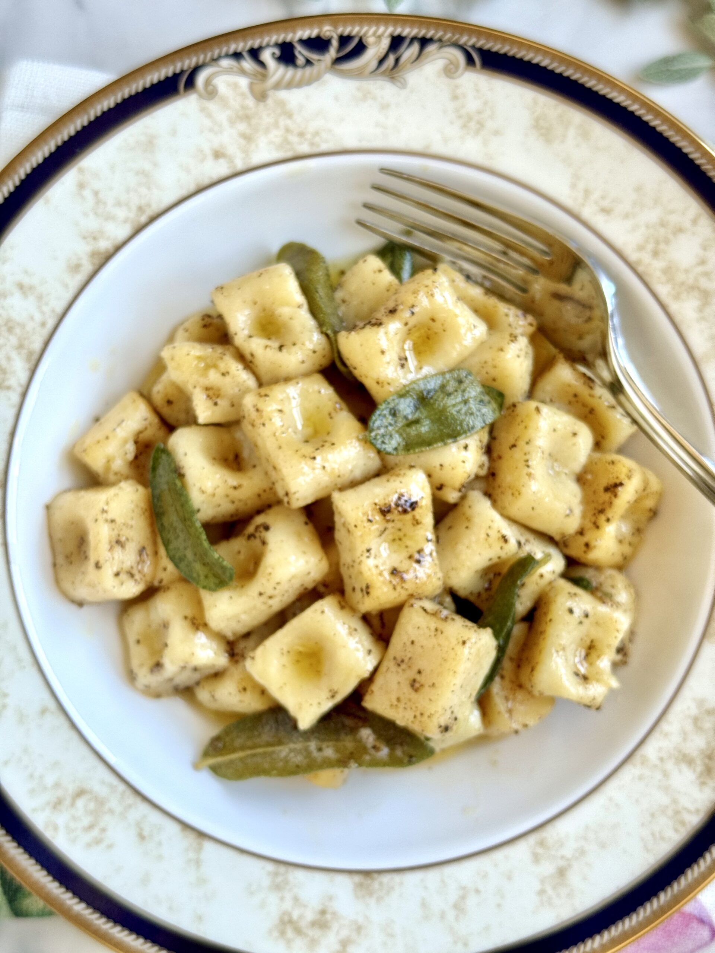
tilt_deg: -86.7
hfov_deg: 30.3
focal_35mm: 48
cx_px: 358
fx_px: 1322
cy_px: 476
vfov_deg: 39.7
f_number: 1.78
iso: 100
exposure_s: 1/73
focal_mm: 6.76
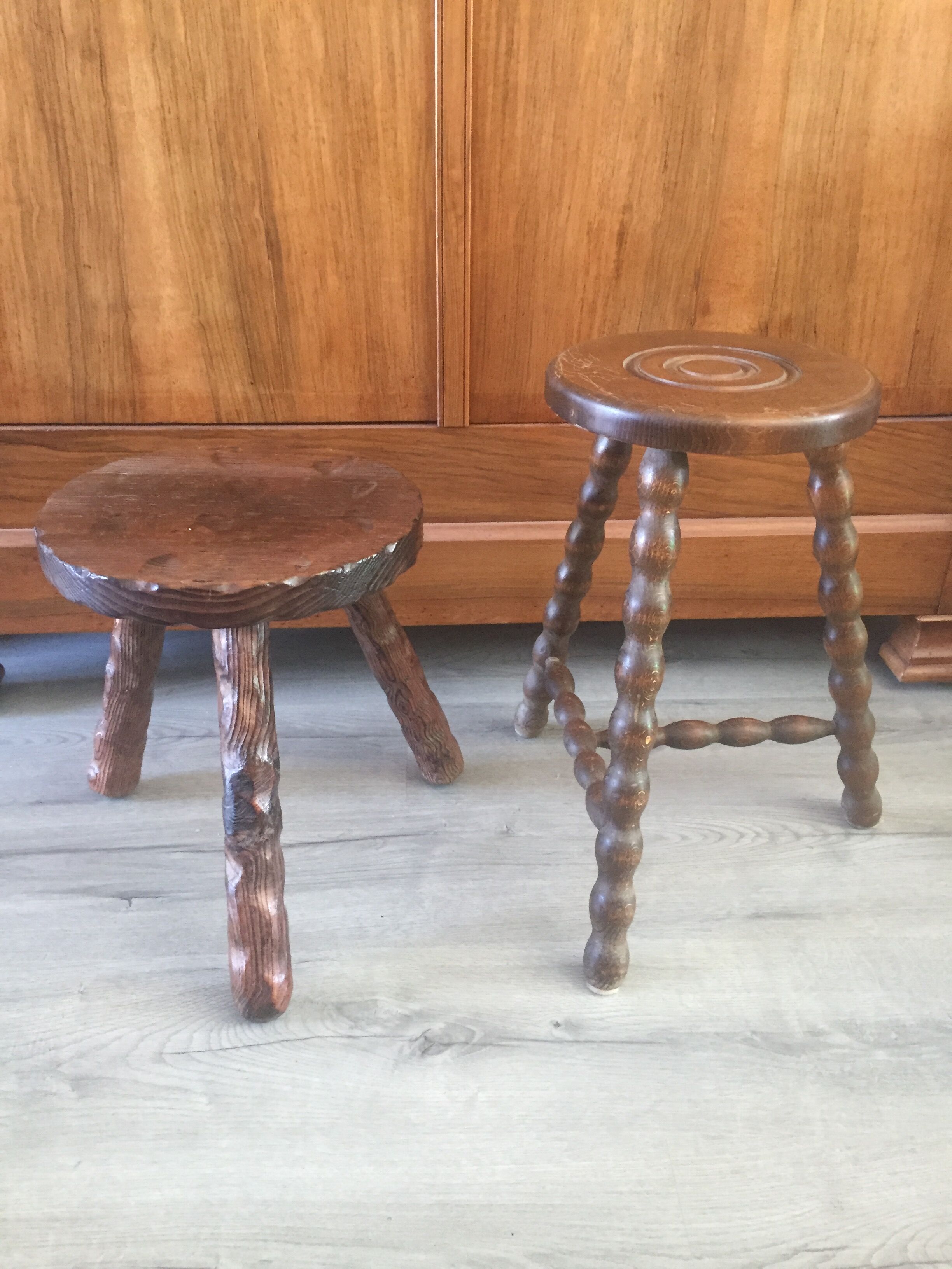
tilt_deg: -29.7
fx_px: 1063
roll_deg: -0.3
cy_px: 634
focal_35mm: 29
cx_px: 476
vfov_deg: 61.7
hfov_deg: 48.2
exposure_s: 1/20
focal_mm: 4.15
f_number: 2.2
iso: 250
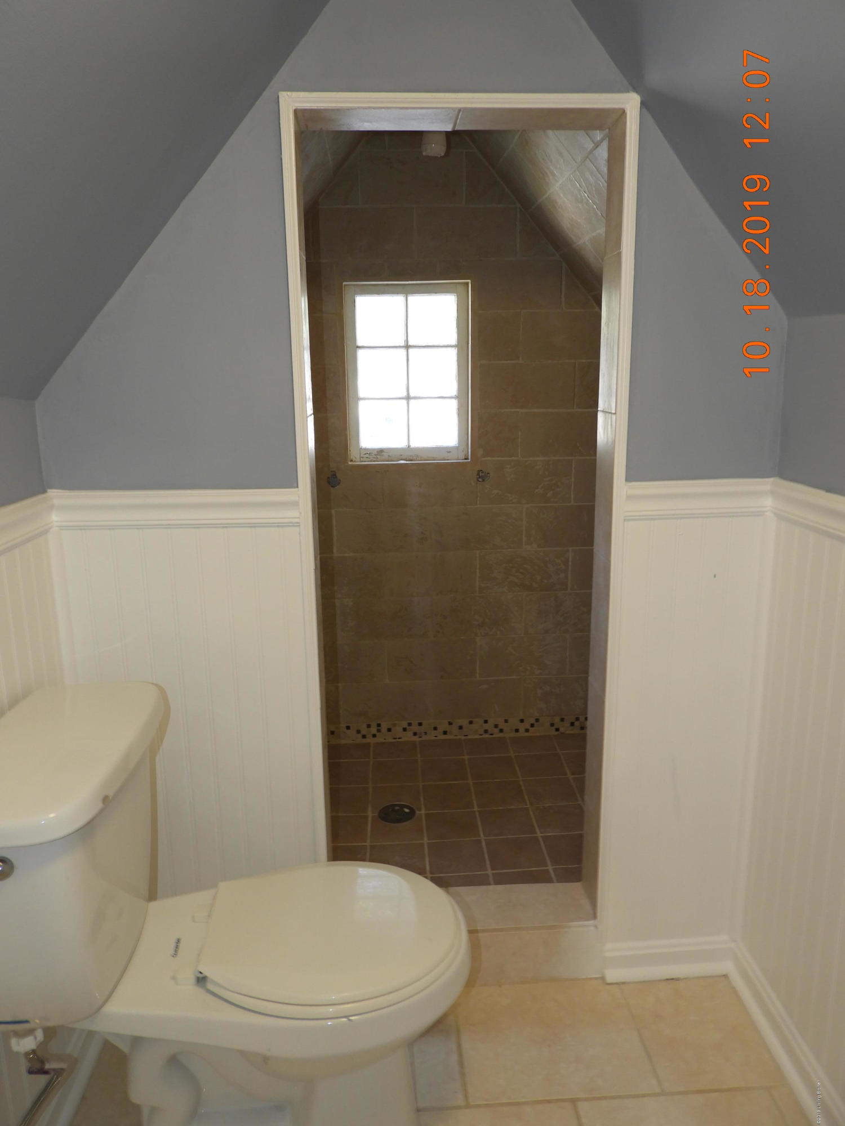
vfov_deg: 71.6
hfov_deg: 56.8
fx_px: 781
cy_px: 563
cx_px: 422
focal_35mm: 24
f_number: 3.3
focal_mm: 4.3
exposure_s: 1/25
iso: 100
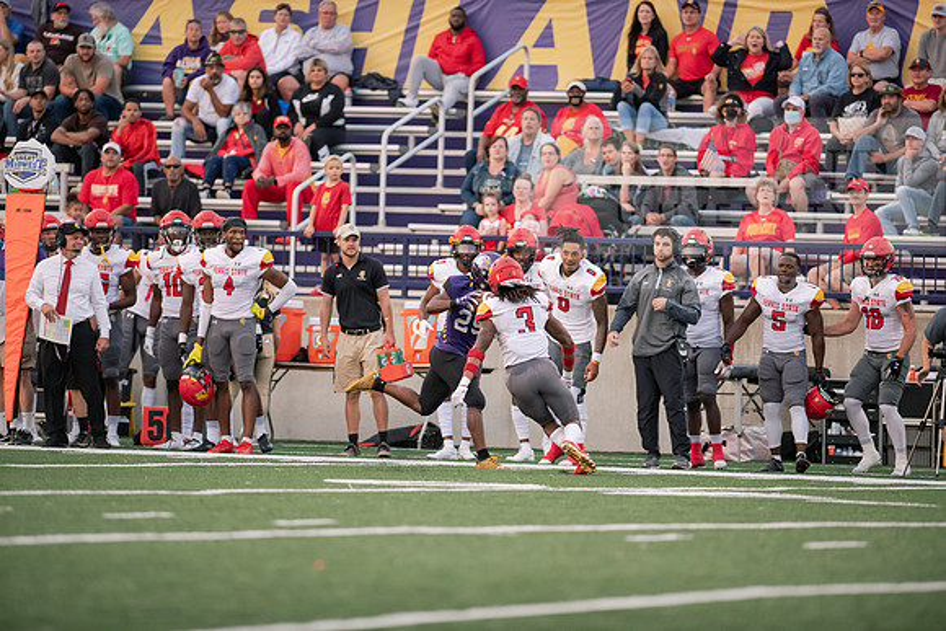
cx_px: 473
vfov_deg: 4.6
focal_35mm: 300
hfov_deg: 6.9
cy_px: 316
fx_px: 7885
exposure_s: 1/800
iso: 2000
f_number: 2.8
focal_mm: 300
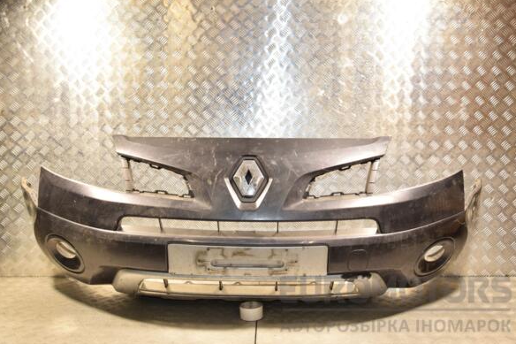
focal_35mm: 39
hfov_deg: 50.1
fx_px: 552
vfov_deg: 34.6
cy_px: 172
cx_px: 263
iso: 800
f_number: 5.6
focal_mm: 25
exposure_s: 1/200
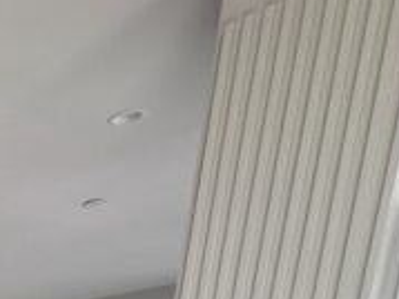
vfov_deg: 17.3
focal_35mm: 60
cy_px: 607
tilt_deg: -9.3
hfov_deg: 18.8
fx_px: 691
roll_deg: -2.2
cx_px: -410
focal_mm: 2.22
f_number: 2.2
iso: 40
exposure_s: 1/236
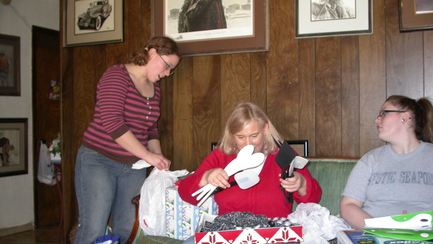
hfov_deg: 48.4
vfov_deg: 28.2
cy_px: 154
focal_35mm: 42
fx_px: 482
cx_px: 219
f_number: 2.6
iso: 200
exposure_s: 1/60
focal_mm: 7.85
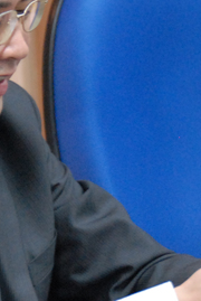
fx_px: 2280
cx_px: 74
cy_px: 94
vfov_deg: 7.5
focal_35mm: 273
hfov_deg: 5.0
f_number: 5
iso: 1000
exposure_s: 1/10
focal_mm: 70
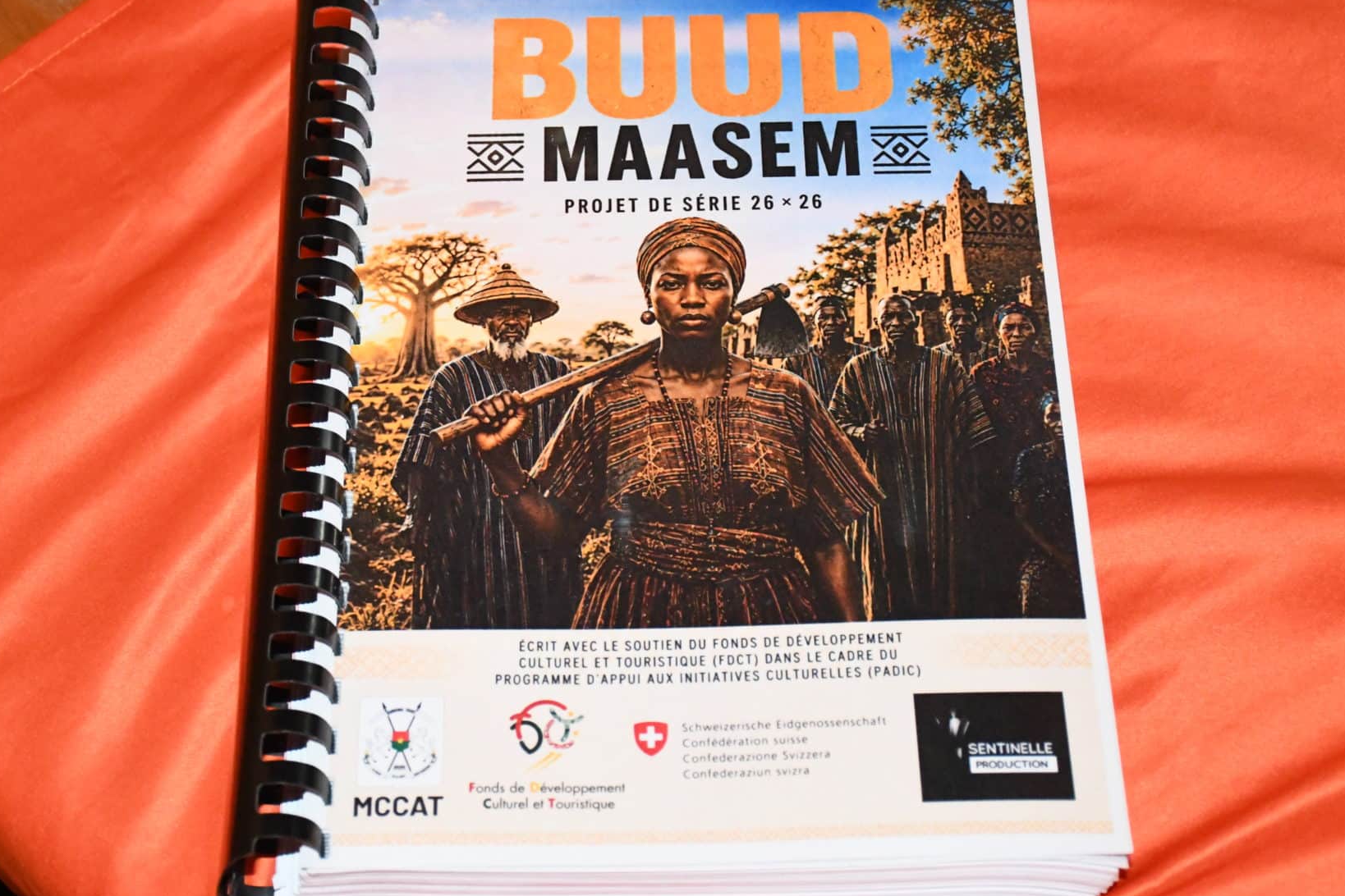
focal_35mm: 75
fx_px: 2802
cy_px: 370
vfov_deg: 18.2
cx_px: 595
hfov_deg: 27.0
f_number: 4.5
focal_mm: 40
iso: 9000
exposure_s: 1/250
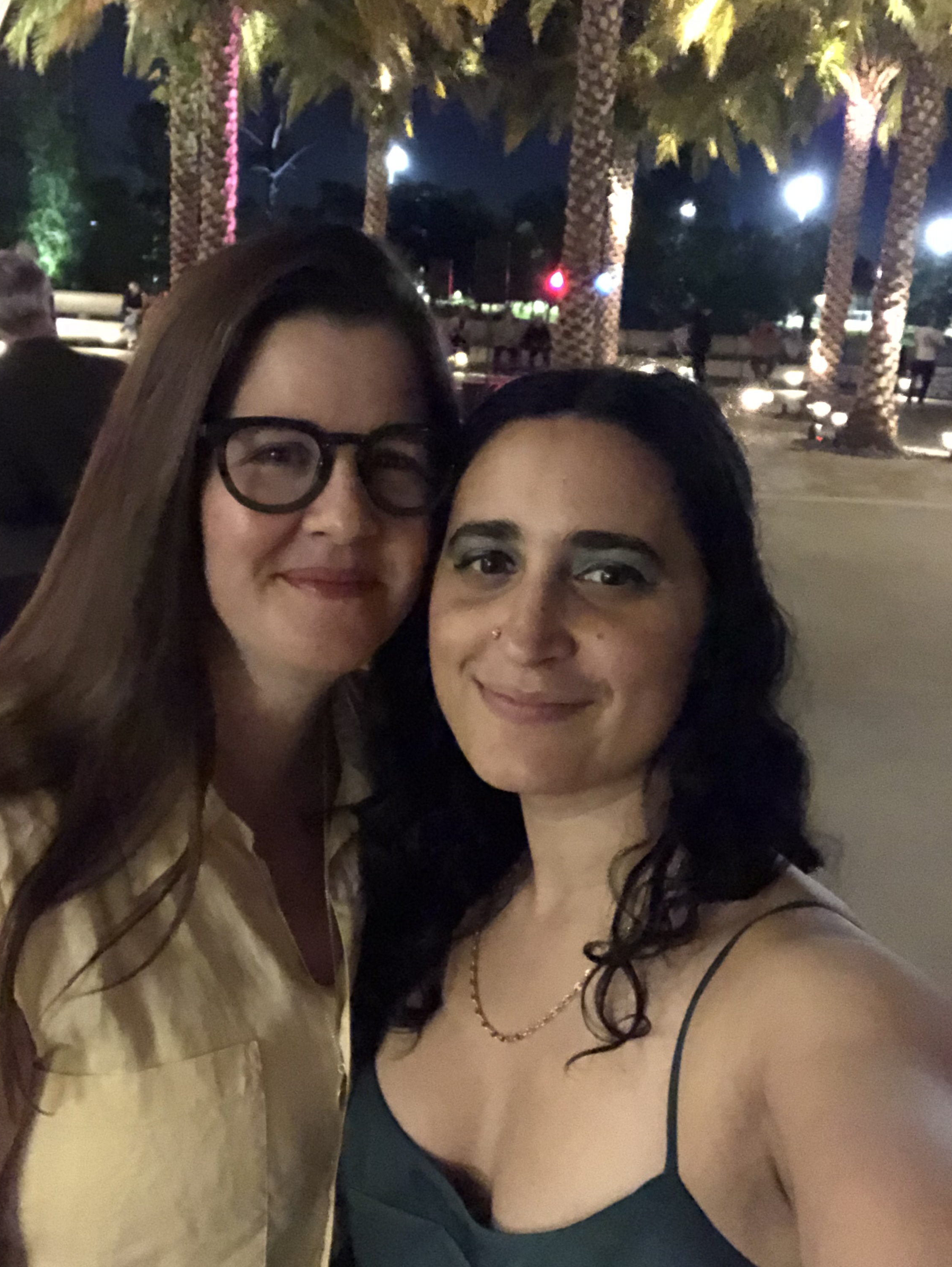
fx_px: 1209
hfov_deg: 43.0
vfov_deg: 55.3
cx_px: 467
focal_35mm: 33
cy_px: 634
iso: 2000
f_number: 2.2
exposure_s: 1/15
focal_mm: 2.87
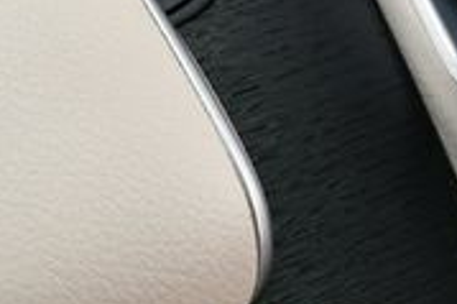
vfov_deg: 10.4
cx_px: -166
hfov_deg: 15.1
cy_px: -95
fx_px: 1636
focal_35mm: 129
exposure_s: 1/250
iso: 360
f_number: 5.6
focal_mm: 18
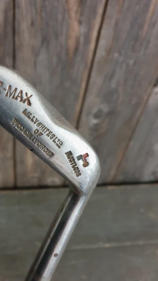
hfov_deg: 33.1
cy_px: 163
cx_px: 42
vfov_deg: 56.4
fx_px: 261
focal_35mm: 35
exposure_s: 1/17
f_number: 1.5
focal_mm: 4.3
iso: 320
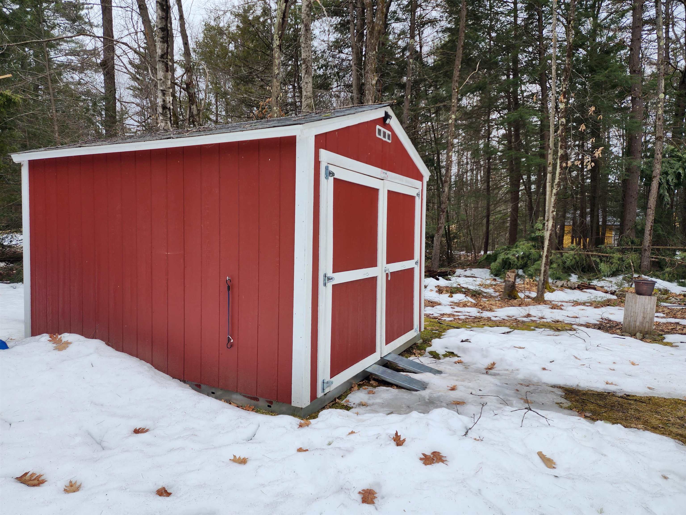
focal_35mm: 23
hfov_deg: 73.9
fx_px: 456
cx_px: 343
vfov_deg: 58.9
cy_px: 258
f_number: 1.8
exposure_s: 1/180
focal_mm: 6.4
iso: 16
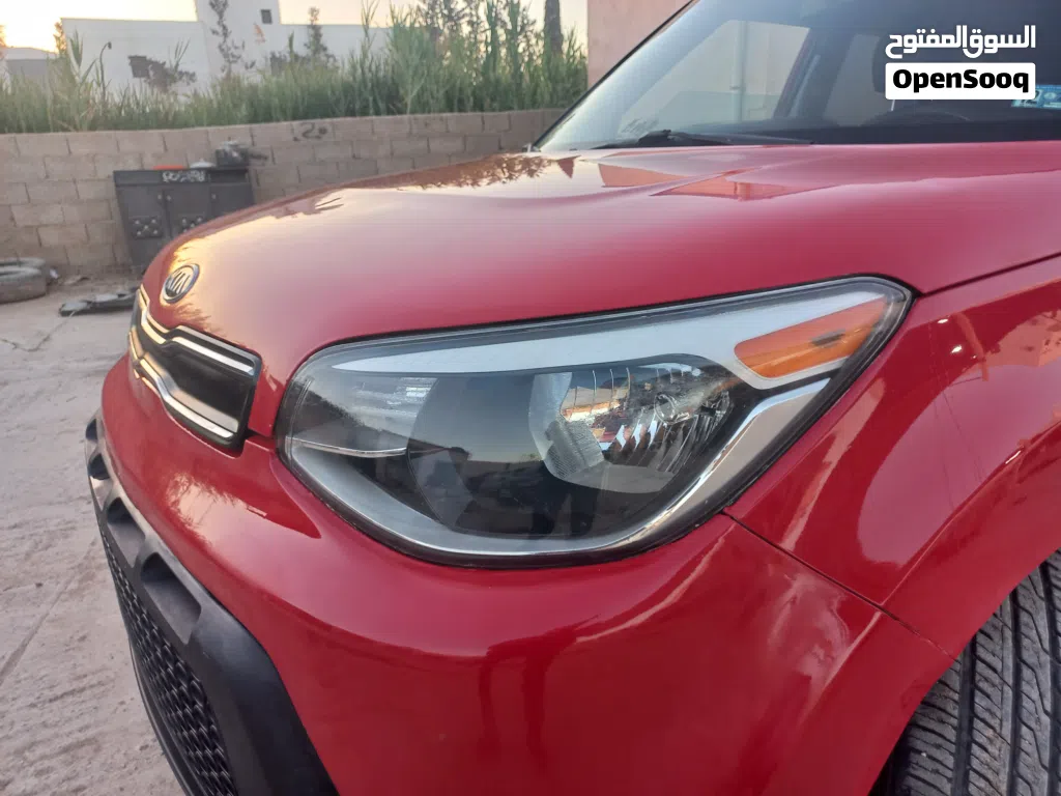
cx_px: 530
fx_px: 766
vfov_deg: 54.9
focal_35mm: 25
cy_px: 398
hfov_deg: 69.4
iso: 50
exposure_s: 1/50
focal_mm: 4.6
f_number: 1.8
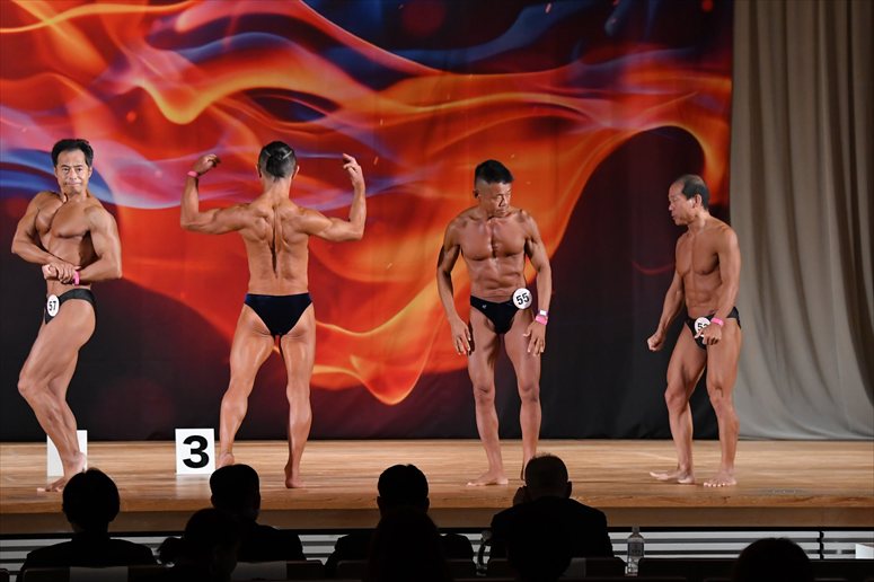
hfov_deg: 13.7
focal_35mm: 150
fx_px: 3640
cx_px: 437
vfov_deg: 9.1
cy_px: 291
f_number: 5.6
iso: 3200
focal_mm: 100
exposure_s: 1/400
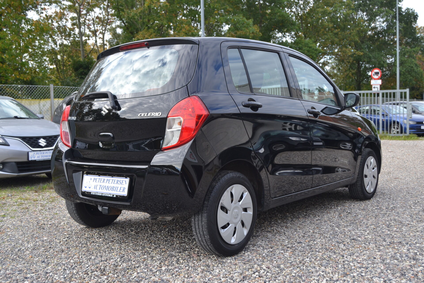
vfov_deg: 34.2
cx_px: 212
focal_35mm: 39
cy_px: 142
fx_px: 459
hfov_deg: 49.6
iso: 125
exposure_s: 1/125
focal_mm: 26
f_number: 5.6
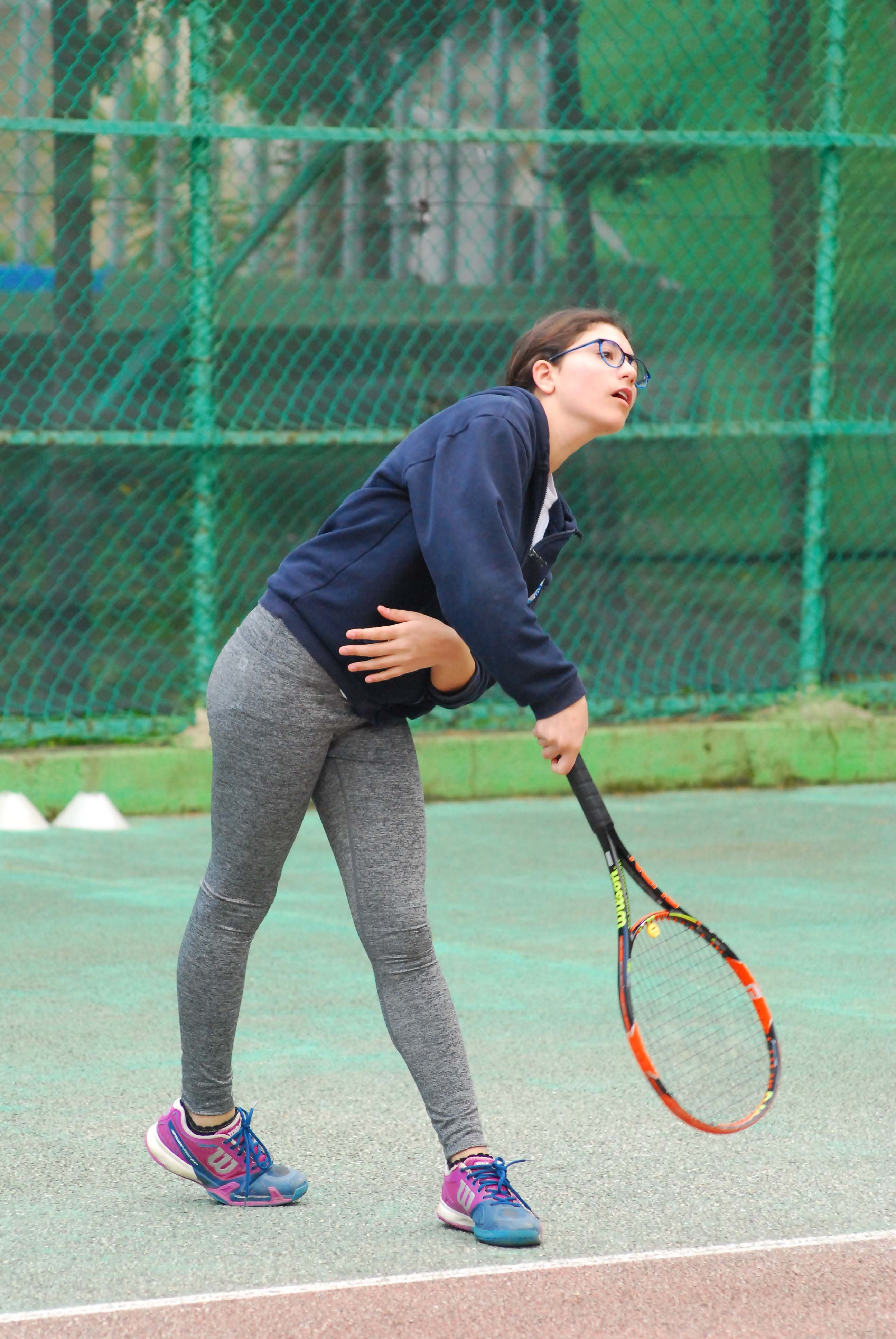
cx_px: 448
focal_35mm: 188
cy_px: 670
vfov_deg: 11.0
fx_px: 6980
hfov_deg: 7.3
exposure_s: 1/640
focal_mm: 125
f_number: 4.5
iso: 1000
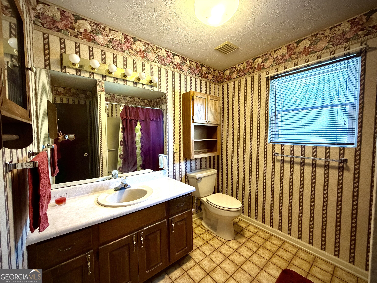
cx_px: 188
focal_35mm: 14
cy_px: 142
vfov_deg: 85.7
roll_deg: +0.0
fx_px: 152
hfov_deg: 102.1
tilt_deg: -2.7
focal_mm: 2.22
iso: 400
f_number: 2.2
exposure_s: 1/60
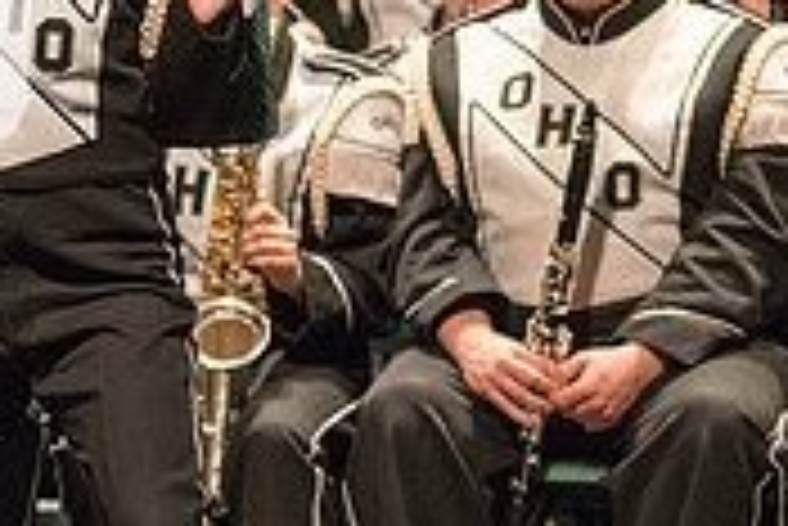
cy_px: 38
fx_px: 21775
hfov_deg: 2.1
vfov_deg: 1.4
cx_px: -311
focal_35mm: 994
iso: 4000
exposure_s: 1/500
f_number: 2.8
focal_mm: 300
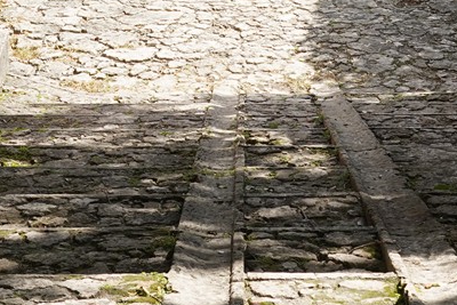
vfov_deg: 8.0
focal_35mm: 160
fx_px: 2032
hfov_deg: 12.8
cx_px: 260
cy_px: -380
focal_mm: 32
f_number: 14
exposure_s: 1/100
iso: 250
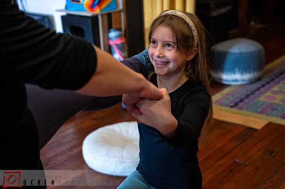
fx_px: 388
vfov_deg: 27.5
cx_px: 142
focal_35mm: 49
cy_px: 94
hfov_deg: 40.4
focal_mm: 49
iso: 3200
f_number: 4
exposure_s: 1/125
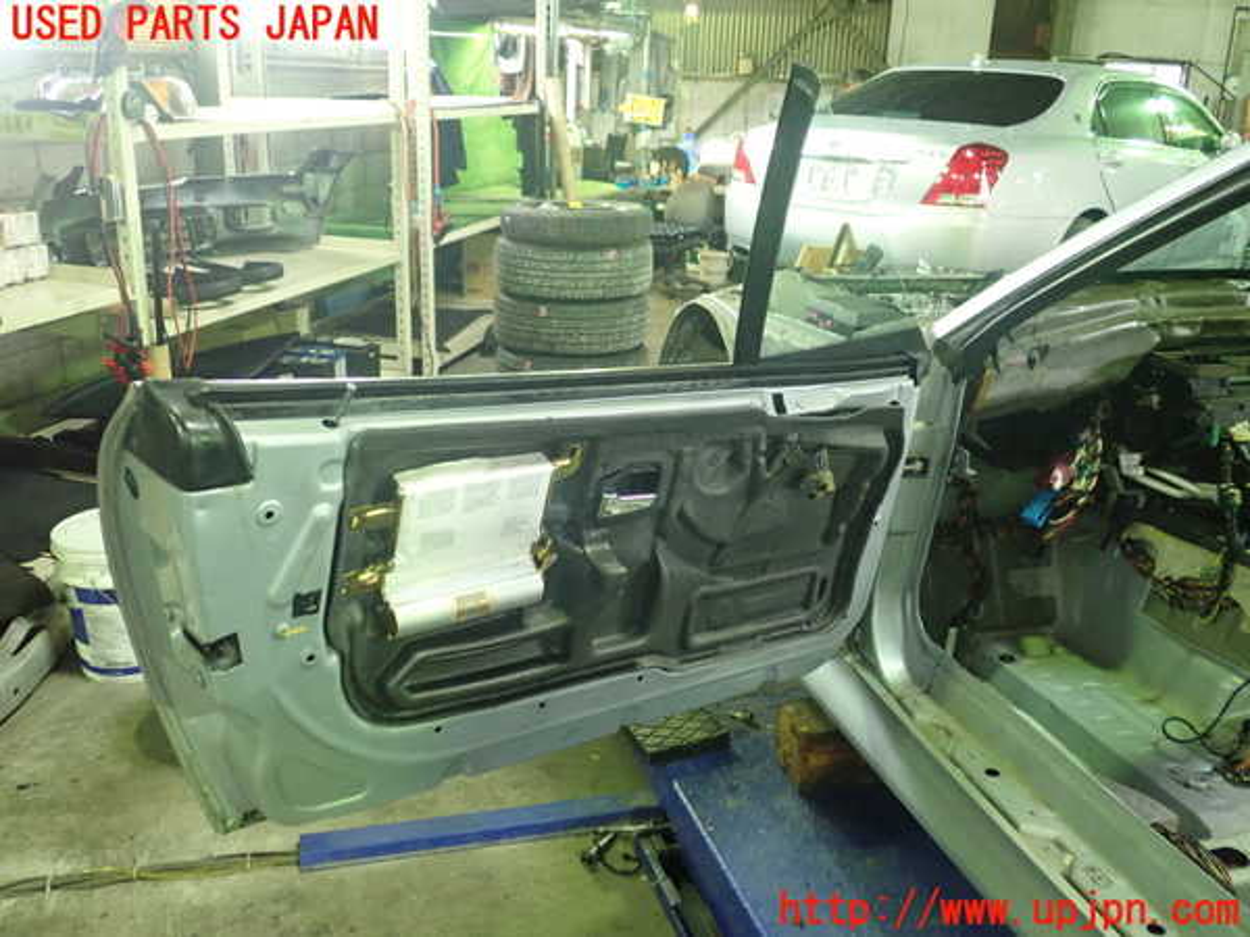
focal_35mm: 30
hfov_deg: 60.0
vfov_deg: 46.8
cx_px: 625
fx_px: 1083
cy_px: 468
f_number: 2.3
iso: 800
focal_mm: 5.5
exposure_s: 1/50
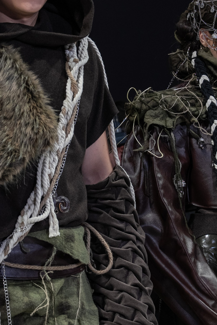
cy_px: 132
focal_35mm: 424
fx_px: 3833
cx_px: 139
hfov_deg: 3.2
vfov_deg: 4.9
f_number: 4.5
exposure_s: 1/200
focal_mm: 181.2
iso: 200
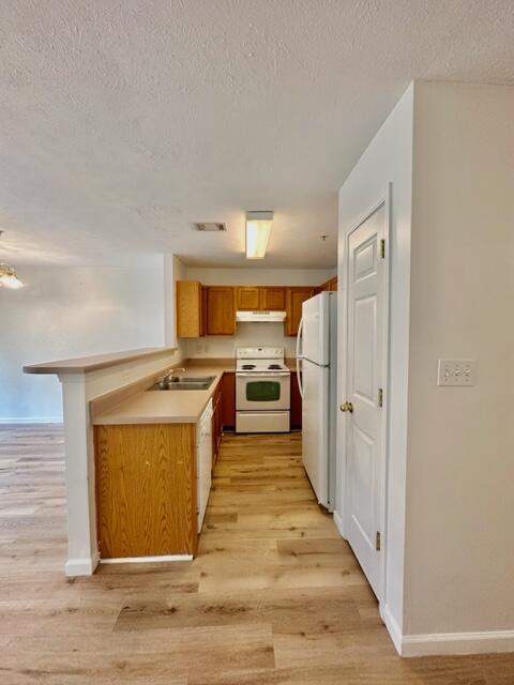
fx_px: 277
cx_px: 257
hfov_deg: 85.7
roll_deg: +0.3
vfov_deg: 102.1
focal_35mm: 14
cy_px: 342
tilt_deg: -2.0
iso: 250
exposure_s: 1/120
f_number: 2.2
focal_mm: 2.22
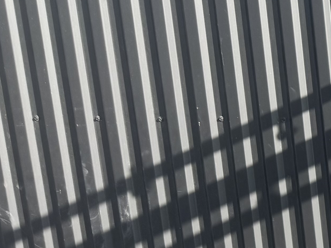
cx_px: 748
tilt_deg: -14.1
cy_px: 272
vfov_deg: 13.2
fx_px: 1052
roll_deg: +0.1
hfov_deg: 13.8
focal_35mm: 110
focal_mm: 6.76
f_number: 1.78
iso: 80
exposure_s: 1/1094
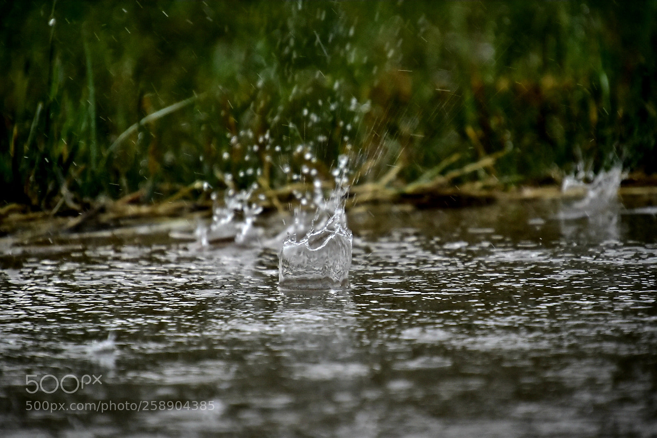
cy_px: 219
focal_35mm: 600
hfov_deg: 3.4
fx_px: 10950
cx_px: 328
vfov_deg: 2.3
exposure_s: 1/400
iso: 1000
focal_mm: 400
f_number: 6.3
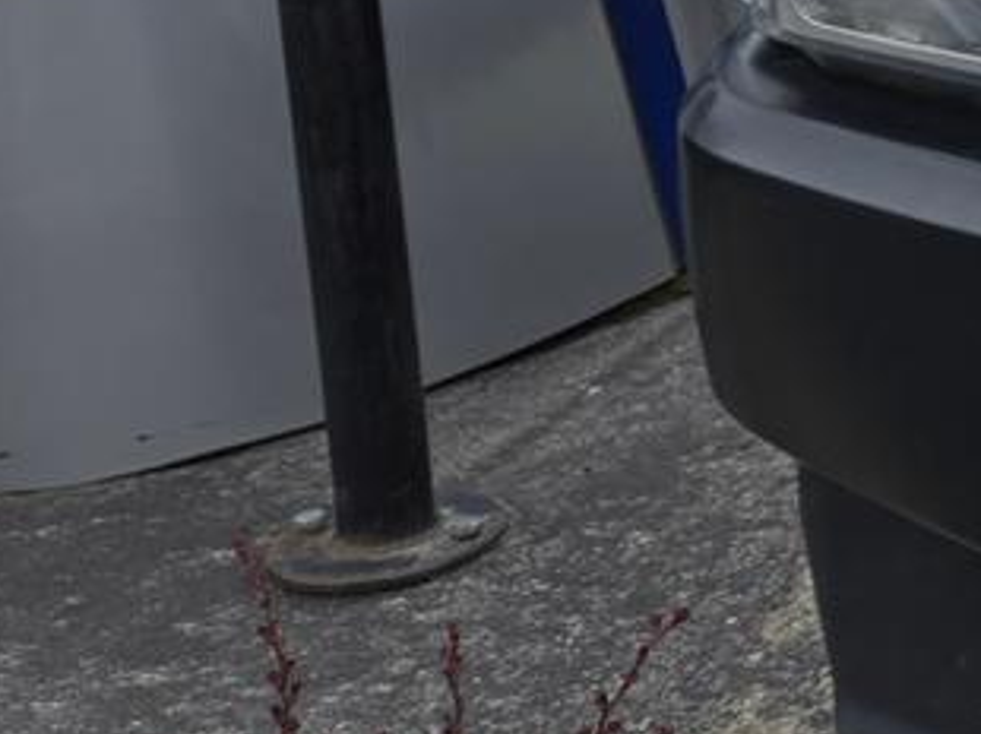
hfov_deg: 15.9
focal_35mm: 95
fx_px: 2690
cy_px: -288
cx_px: 2003
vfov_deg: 14.7
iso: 25
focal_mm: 5.4
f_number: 1.8
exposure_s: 1/1076
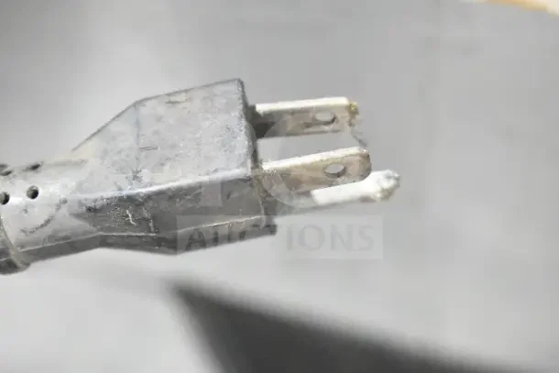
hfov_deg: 24.6
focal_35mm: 82
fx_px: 1281
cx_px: 280
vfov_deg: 16.6
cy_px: 186
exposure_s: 1/100
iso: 12800
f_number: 5.6
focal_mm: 55
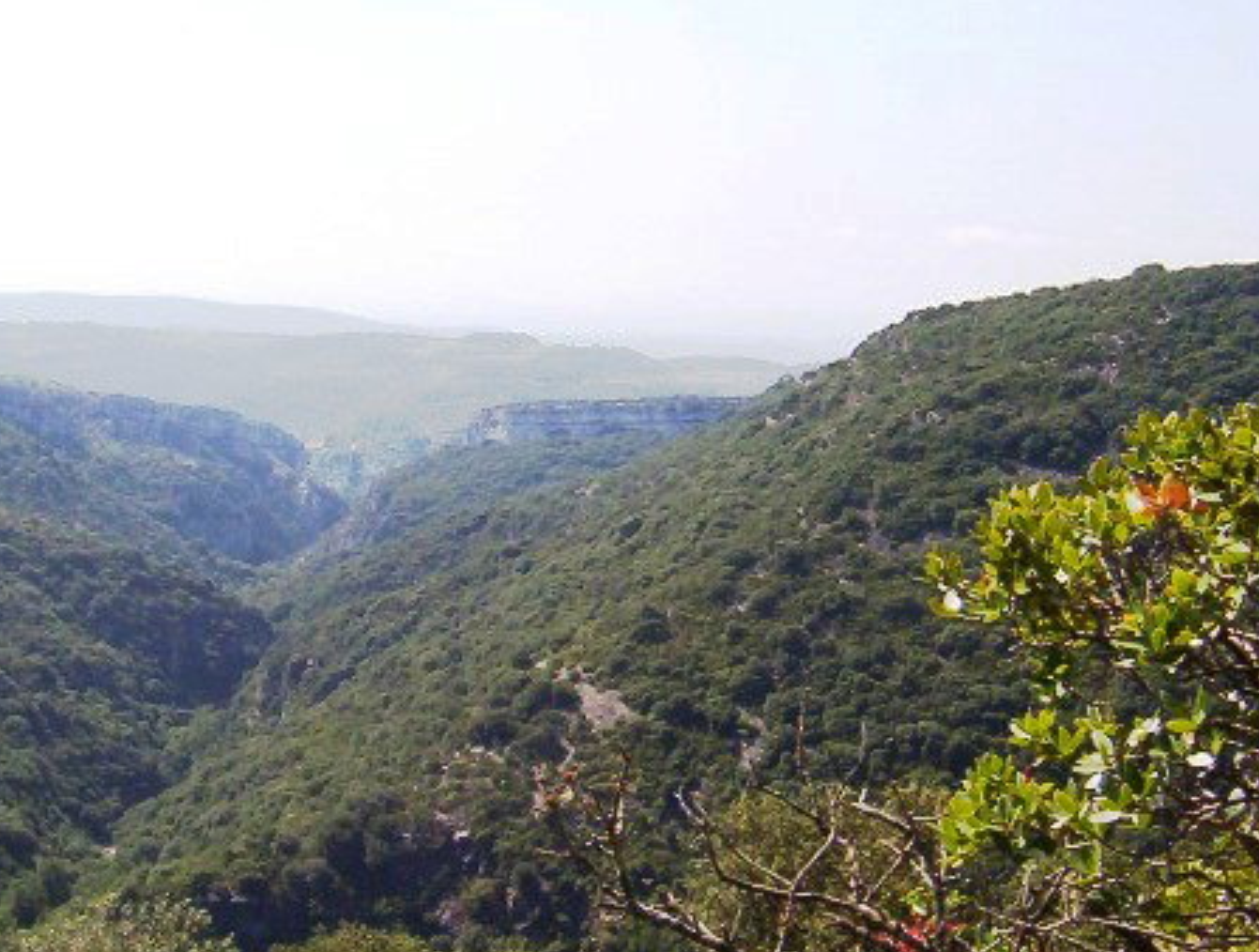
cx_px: 263
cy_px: 518
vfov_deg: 23.0
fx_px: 2335
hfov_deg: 29.5
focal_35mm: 64
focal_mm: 5.54
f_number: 5.24
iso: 100
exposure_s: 1/532
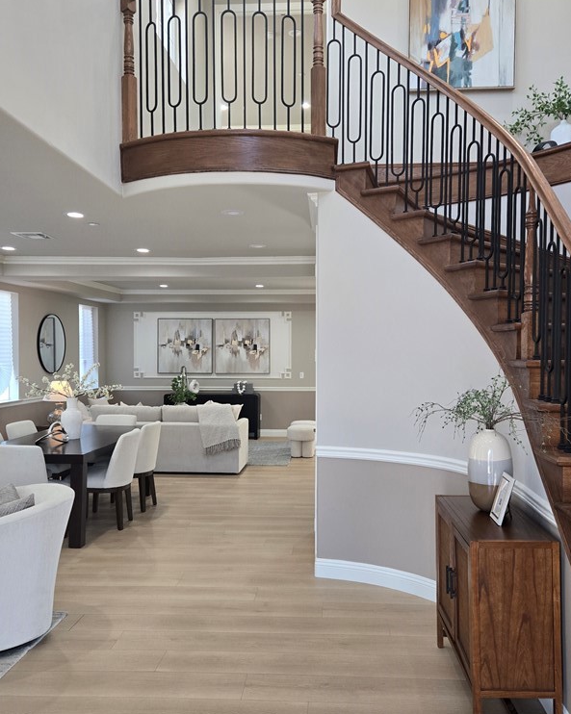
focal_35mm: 31
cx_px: 308
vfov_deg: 57.2
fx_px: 655
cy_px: 356
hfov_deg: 47.0
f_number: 1.8
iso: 125
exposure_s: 1/120
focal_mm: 5.4
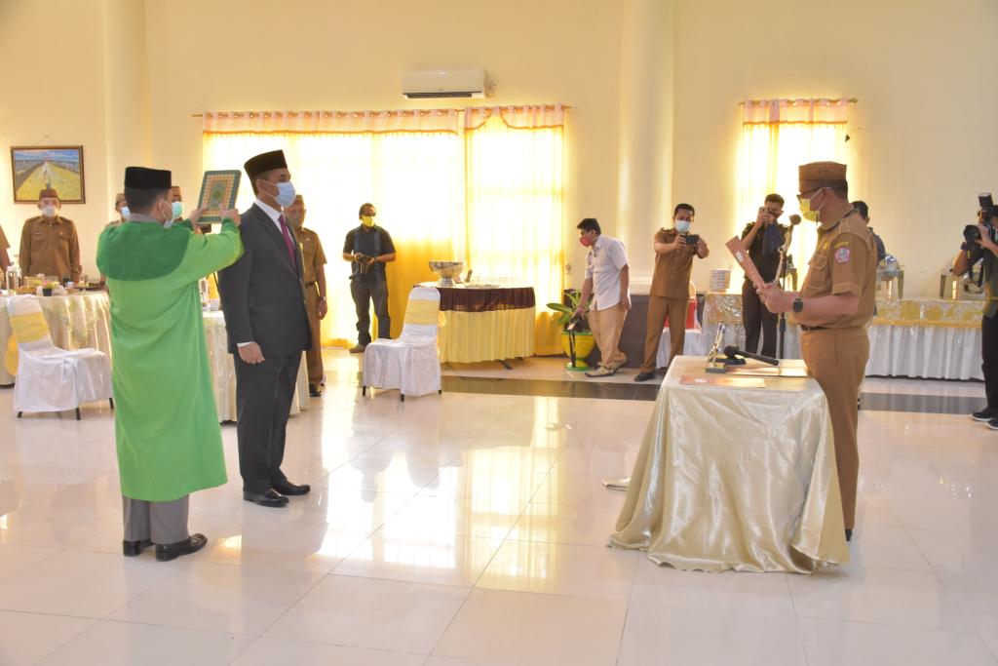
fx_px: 956
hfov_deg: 55.1
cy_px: 333
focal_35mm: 34
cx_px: 499
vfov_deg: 38.4
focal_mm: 23
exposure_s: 1/50
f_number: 5
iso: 1600
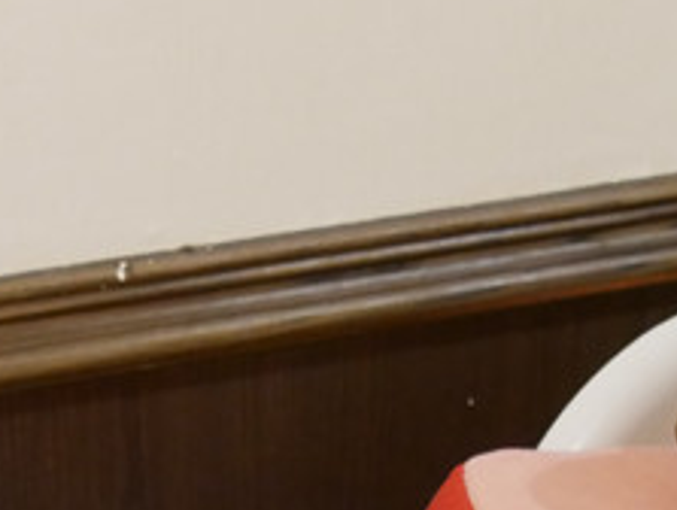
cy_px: 879
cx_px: 155
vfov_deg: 10.3
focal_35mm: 137
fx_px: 2684
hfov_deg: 14.3
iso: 2500
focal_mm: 17
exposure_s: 1/60
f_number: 3.7
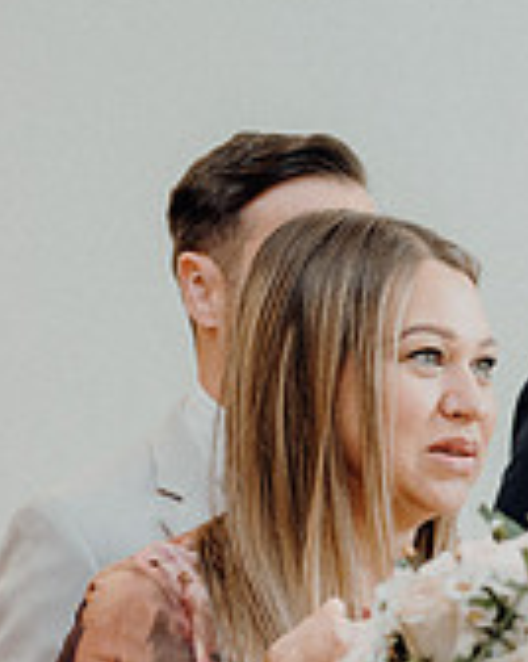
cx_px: 690
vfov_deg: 15.6
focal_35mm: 120
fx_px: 2348
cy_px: 735
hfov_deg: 12.4
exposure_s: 1/200
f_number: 3.5
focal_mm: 37
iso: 2500
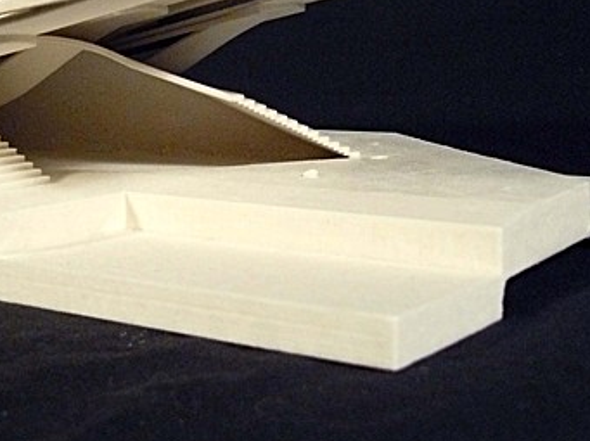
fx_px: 1107
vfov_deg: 22.2
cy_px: 74
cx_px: 188
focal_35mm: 65
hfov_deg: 29.6
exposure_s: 1/40
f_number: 2.8
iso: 400
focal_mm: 6
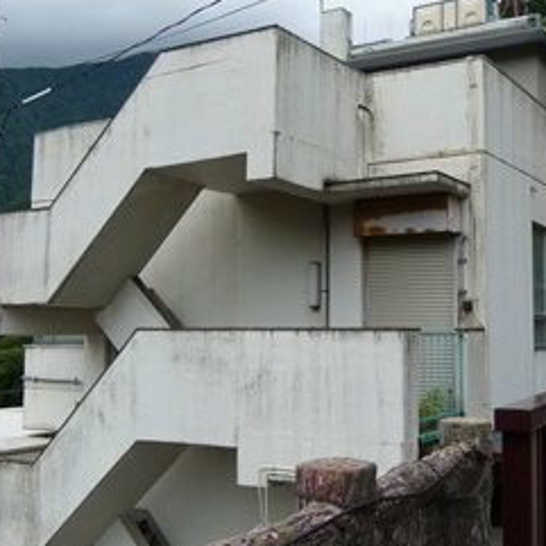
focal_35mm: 44
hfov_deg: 37.8
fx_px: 785
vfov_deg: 38.3
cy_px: 245
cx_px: 372
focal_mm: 4.5
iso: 100
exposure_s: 1/640
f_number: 4
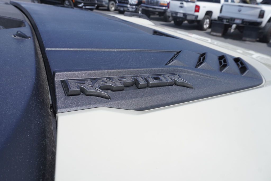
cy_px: 90
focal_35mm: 27
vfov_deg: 48.0
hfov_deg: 67.4
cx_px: 136
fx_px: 203
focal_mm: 18
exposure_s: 1/160
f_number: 10
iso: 100
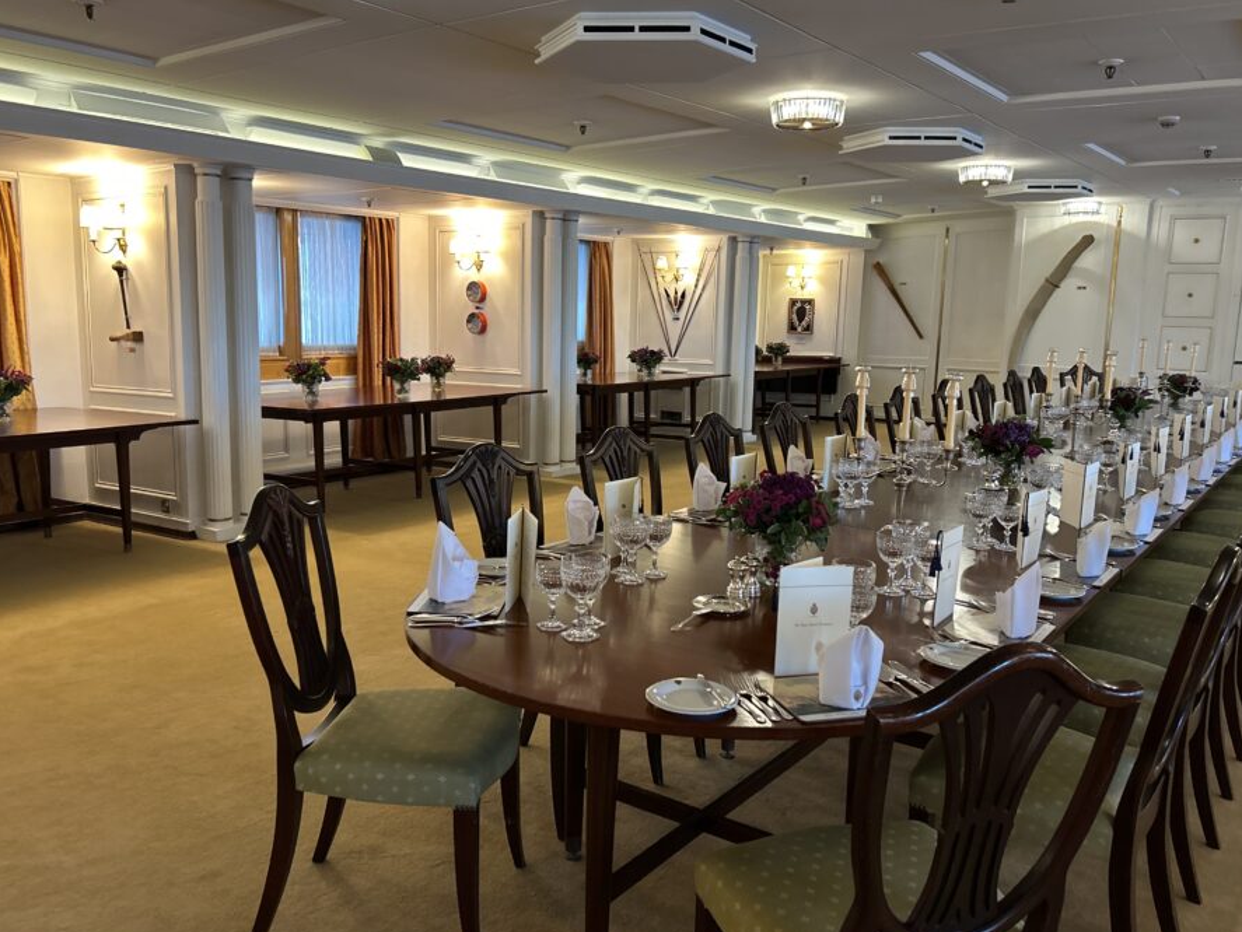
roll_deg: -1.9
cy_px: 459
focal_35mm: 30
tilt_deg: -8.8
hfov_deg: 59.9
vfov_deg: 46.8
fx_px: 1077
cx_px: 648
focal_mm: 5.7
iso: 250
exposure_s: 1/56
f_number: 1.5
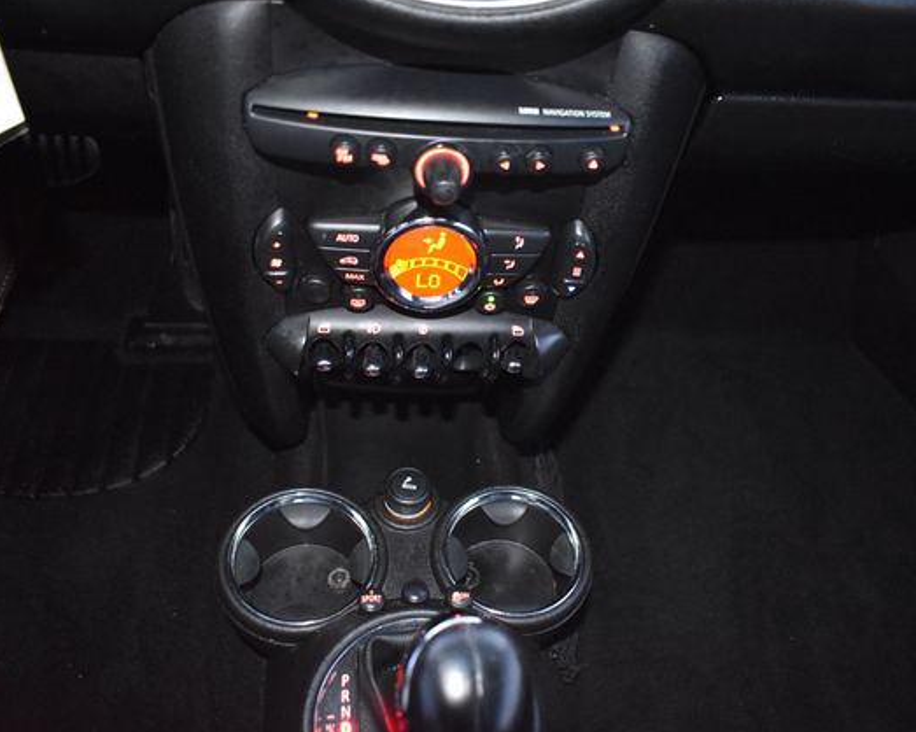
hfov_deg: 57.0
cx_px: 524
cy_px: 364
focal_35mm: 31
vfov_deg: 47.1
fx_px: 840
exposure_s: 1/8
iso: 3200
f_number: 3.5
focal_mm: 18
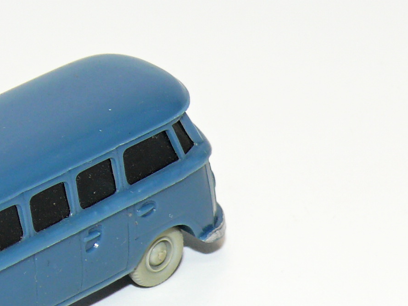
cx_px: 48
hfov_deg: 8.8
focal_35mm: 225
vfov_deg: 6.6
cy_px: 213
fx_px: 2652
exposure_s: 1/30
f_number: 4
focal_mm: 14.8
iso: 100
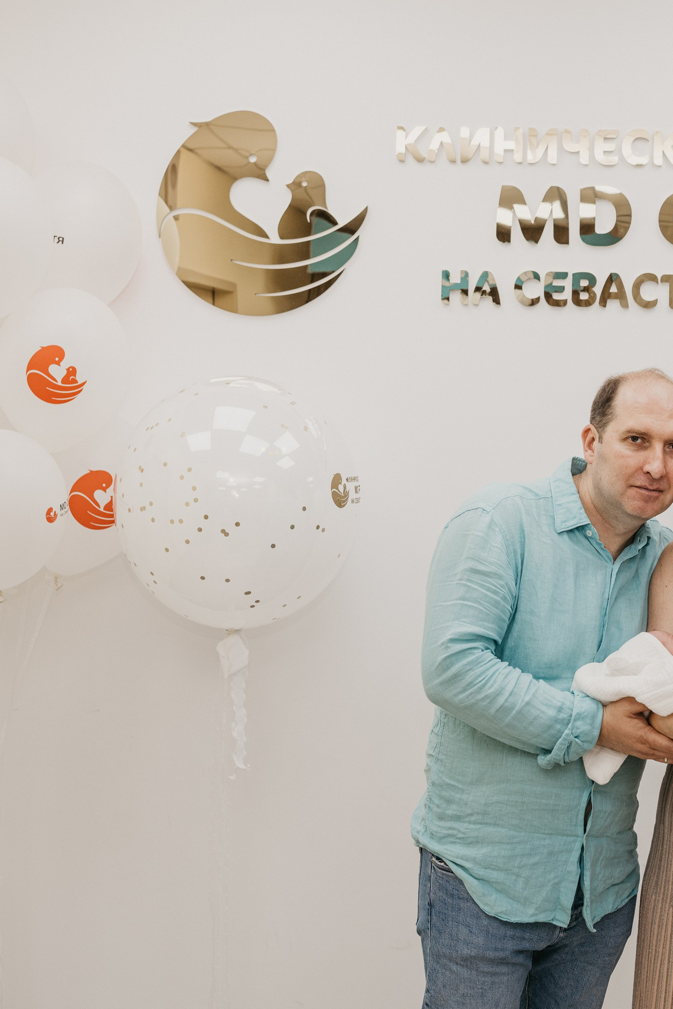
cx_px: 557
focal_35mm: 59
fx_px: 1654
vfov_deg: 33.9
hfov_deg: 22.6
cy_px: 538
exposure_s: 1/160
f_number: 4.5
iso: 400
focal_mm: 35
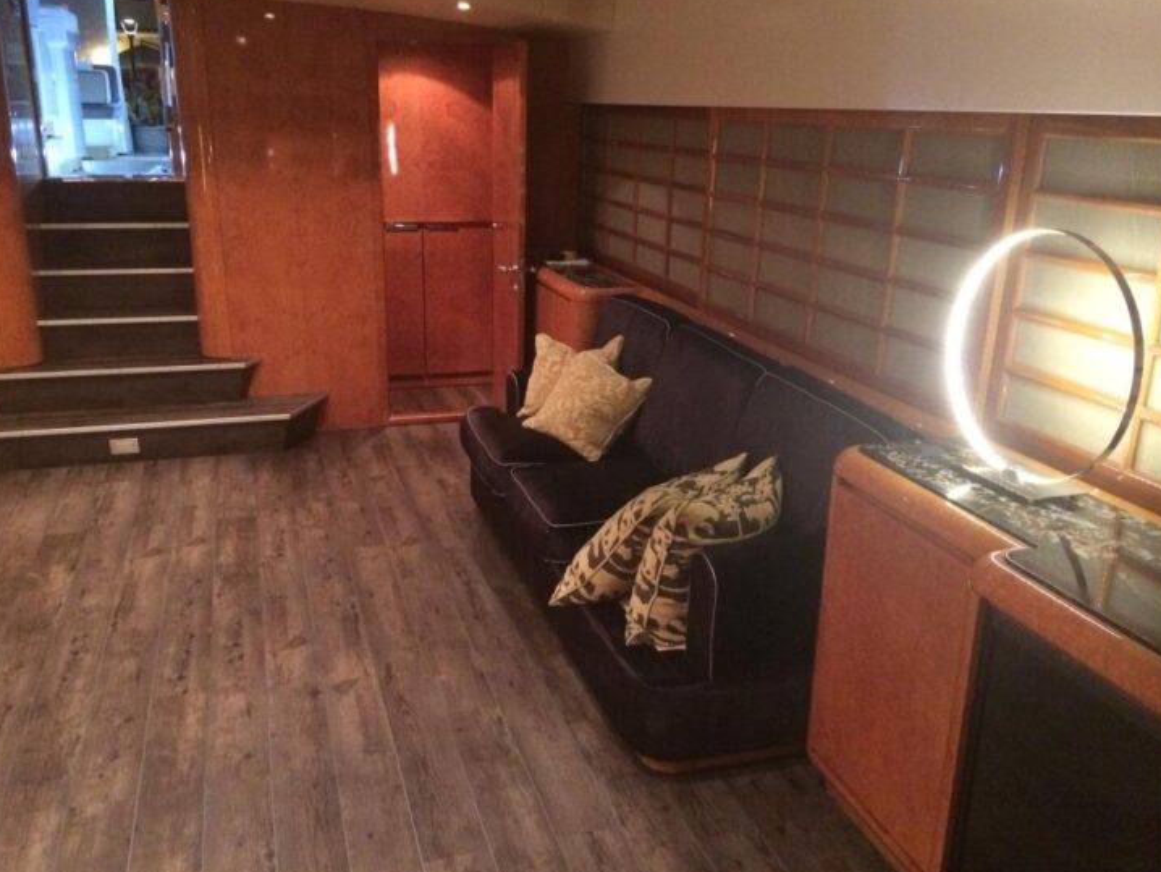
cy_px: 443
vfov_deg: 45.5
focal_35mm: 31
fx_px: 1040
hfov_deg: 58.3
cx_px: 559
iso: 500
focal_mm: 4.15
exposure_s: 1/17
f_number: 2.2
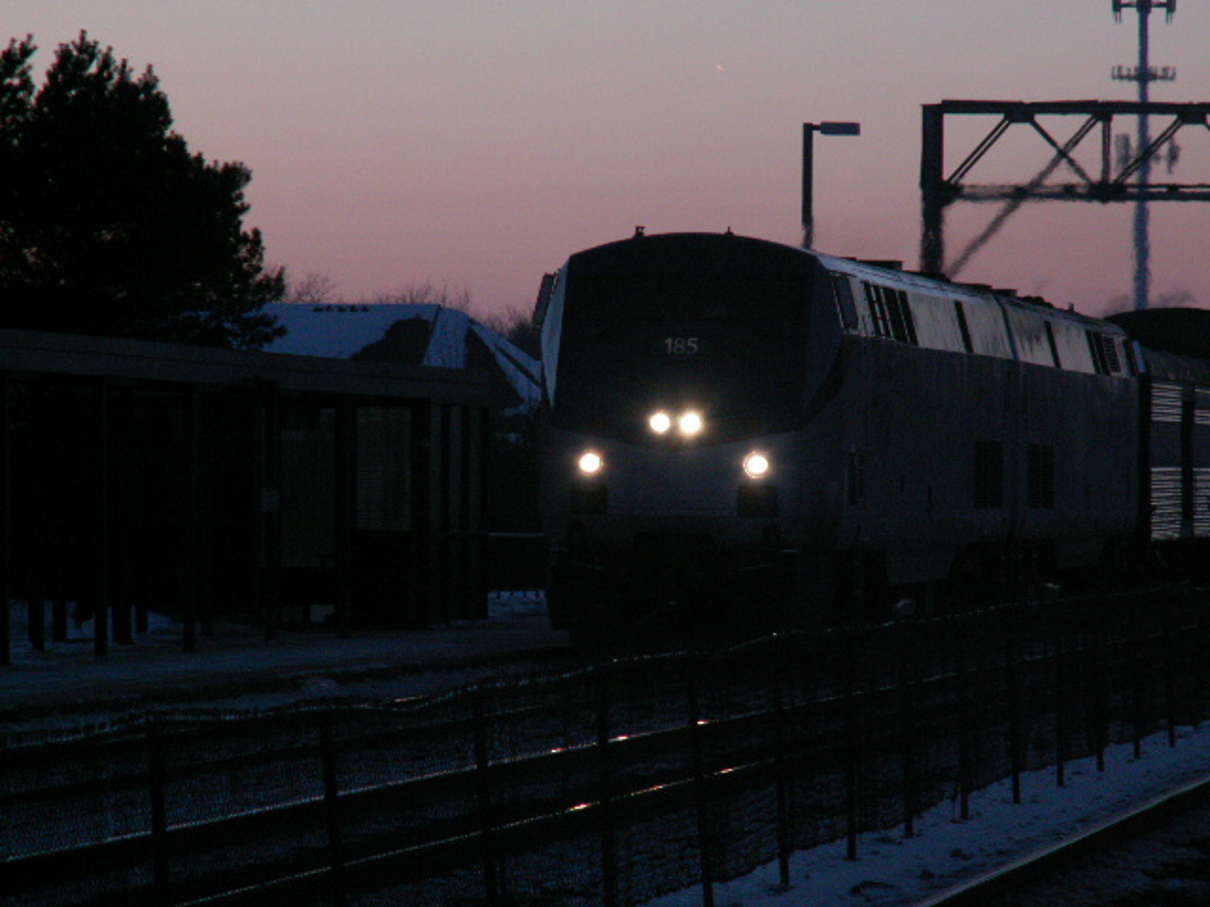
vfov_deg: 5.9
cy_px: 454
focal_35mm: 254
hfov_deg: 7.8
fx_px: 8879
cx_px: 605
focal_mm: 41.57
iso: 160
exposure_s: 1/200
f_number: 4
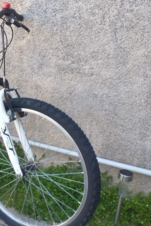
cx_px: 5
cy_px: 124
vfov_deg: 48.4
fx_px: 252
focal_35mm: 40
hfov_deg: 31.3
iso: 50
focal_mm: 3.6
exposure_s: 1/100
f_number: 1.9
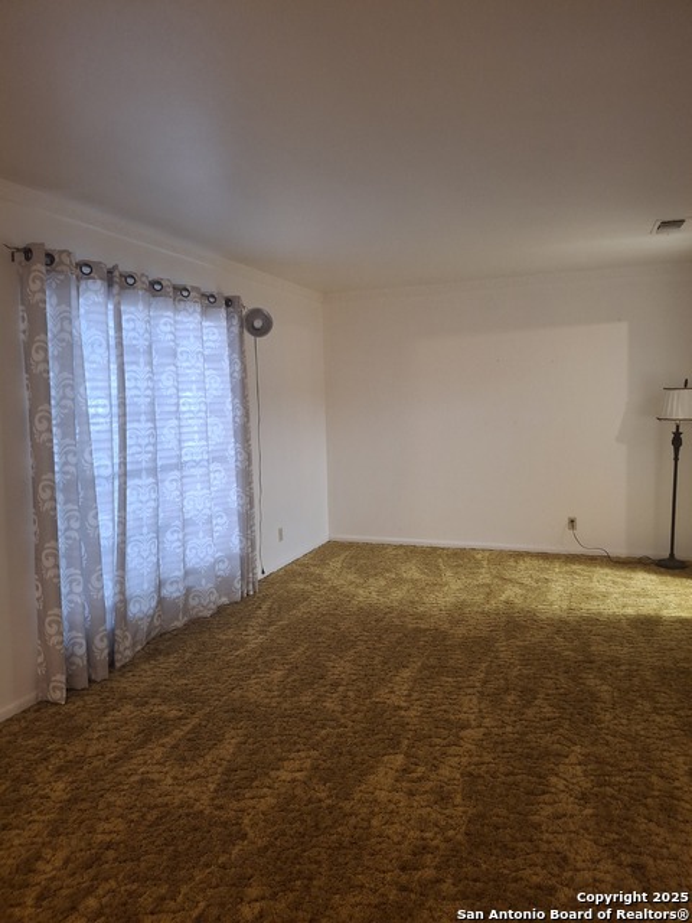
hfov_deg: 54.9
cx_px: 346
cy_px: 462
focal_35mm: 25
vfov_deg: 69.4
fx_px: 666
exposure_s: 1/30
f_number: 1.8
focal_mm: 4.69
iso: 250
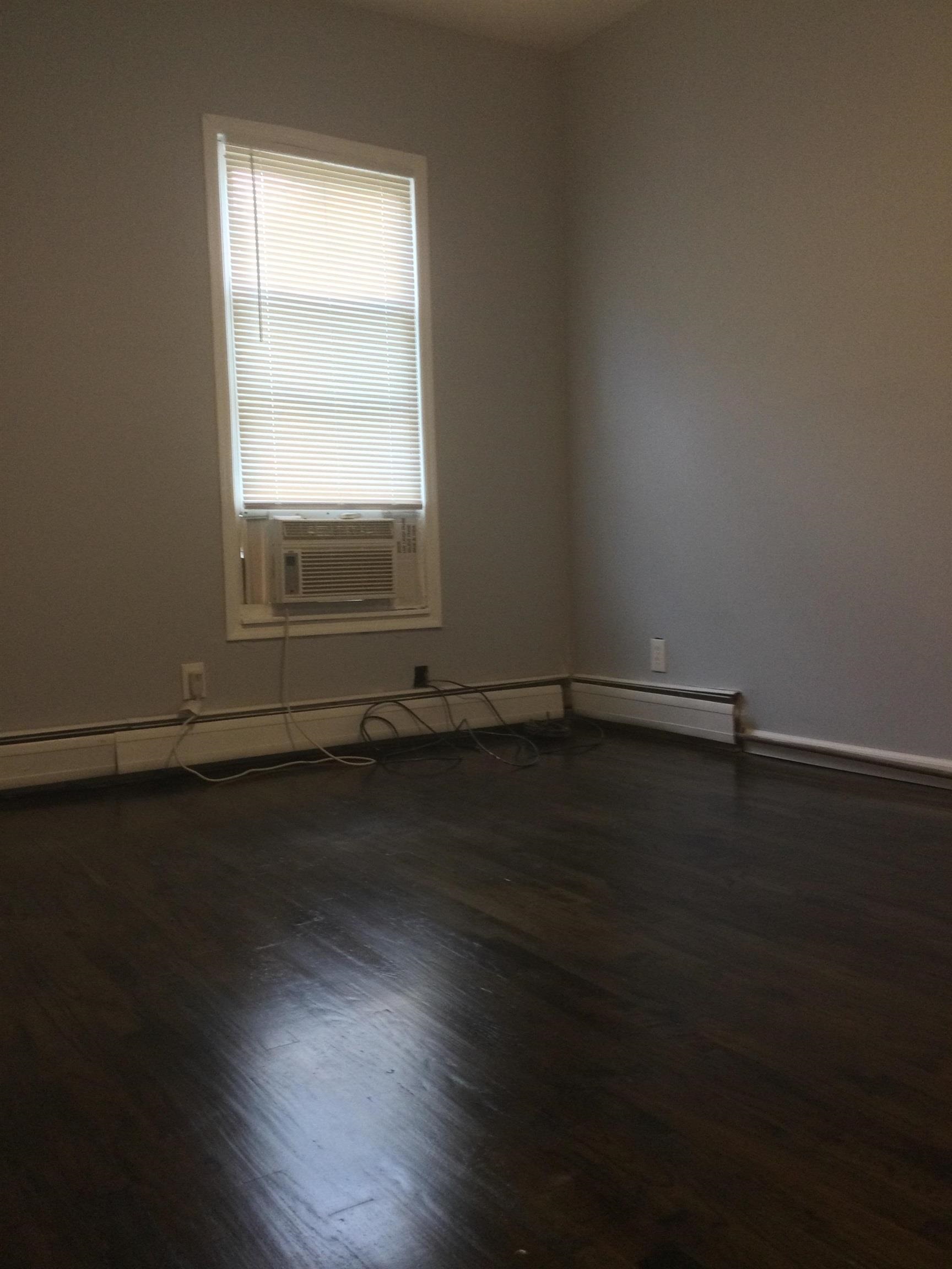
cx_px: 476
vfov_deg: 58.4
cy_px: 634
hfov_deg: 45.4
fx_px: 1137
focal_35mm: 31
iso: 125
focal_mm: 3.3
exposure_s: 1/30
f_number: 2.4
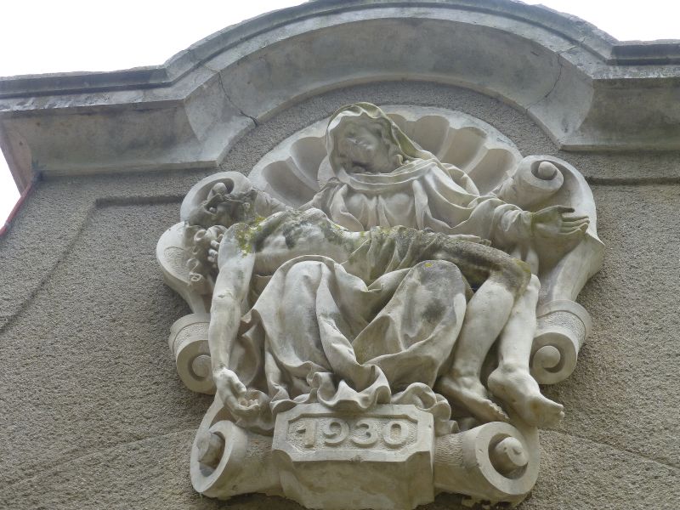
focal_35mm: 54
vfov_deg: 27.0
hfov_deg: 35.5
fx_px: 1061
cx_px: 340
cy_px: 255
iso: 100
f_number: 4.6
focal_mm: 9.7
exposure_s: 1/80
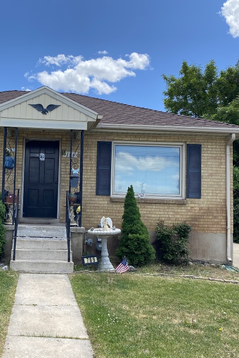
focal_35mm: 37
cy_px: 182
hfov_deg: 35.0
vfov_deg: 51.9
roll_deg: -2.2
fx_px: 368
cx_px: 54
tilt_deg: +4.7
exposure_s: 1/1412
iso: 32
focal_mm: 4.25
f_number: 1.8
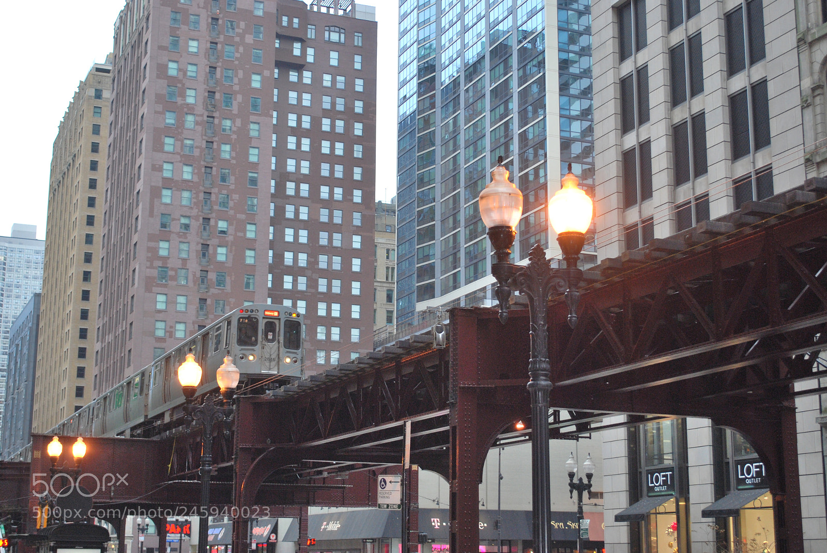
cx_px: 414
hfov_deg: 36.8
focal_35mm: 54
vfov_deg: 25.1
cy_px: 276
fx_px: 1242
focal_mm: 36
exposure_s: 1/60
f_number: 5.3
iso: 320
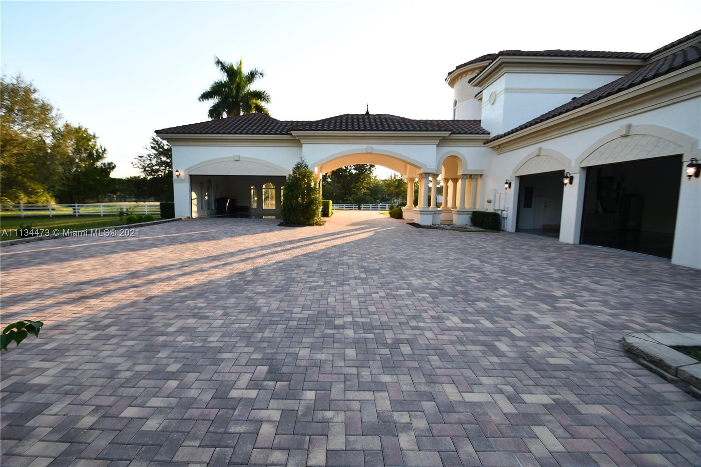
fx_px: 292
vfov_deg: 77.3
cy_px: 234
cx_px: 350
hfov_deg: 100.4
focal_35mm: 15
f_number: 6.3
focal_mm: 10
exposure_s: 1/250
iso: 200
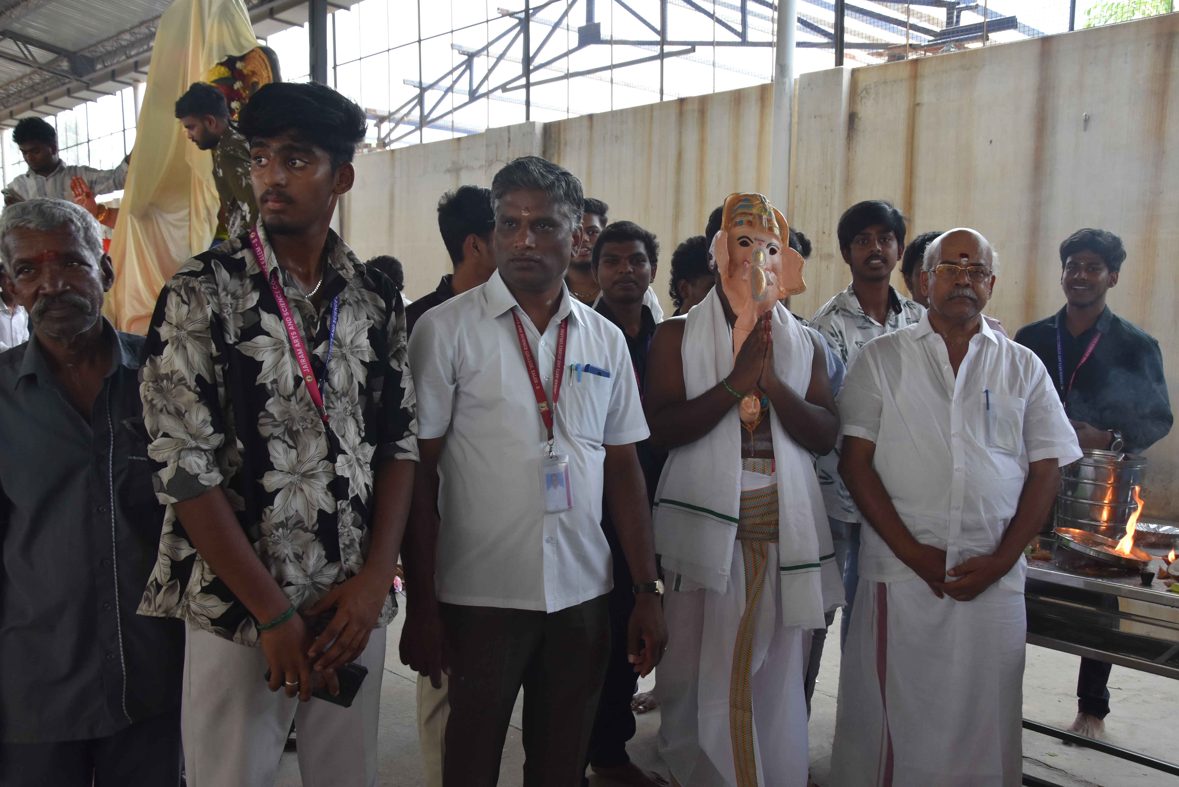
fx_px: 1081
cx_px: 590
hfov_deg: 57.2
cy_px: 394
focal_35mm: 33
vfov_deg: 40.0
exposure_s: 1/200
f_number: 7.1
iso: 800
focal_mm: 22
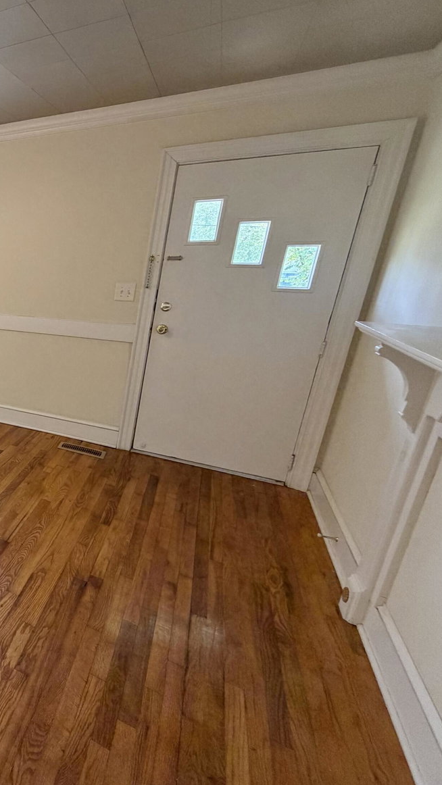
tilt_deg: -15.9
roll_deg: +0.6
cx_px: -91
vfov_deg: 83.8
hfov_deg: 38.9
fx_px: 437
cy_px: 386
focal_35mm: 21
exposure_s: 1/60
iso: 200
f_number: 2.2
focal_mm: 2.22
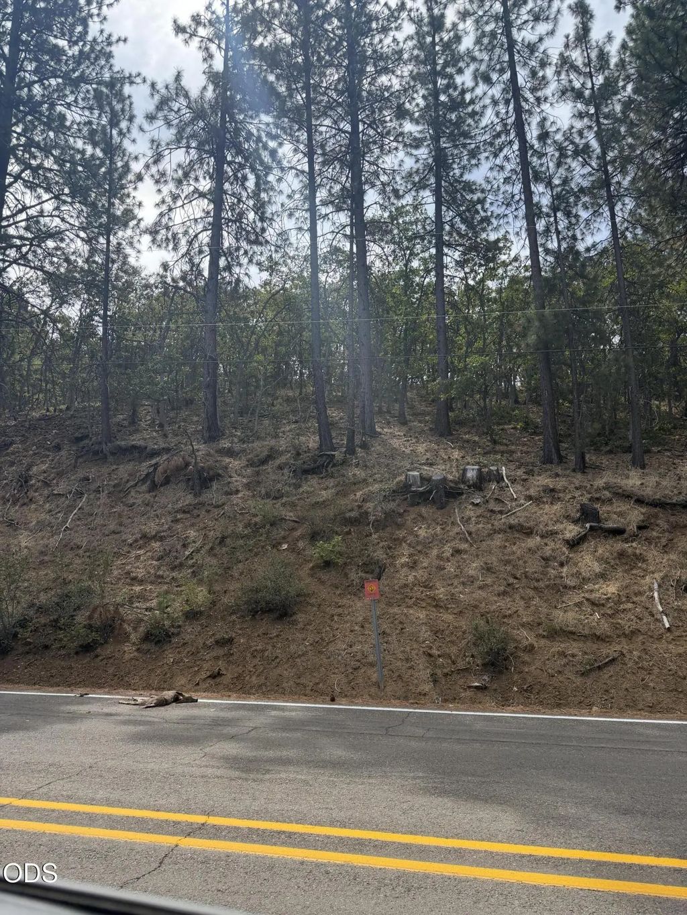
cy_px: 458
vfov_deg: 71.6
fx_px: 635
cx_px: 344
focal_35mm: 24
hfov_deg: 56.8
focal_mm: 6.76
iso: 100
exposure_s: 1/2907
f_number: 1.78
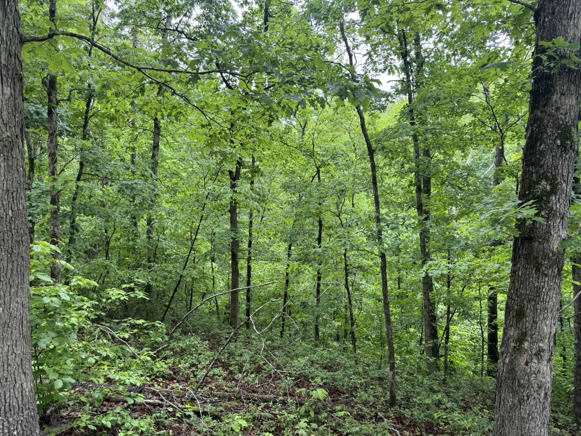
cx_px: 290
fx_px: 403
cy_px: 218
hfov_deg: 71.6
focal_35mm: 24
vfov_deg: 56.8
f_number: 1.8
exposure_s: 1/121
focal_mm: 6.8
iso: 100
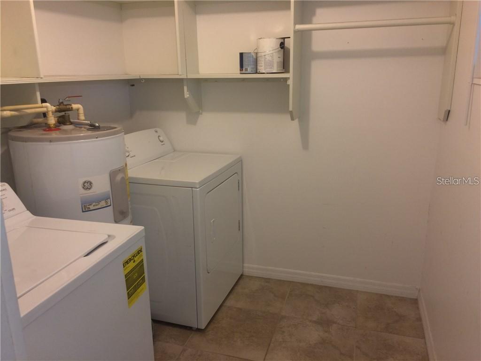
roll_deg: +1.1
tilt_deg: -15.6
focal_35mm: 29
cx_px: 240
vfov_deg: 48.2
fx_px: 403
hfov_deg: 61.7
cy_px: 180
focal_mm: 4.15
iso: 100
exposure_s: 1/30
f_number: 2.2
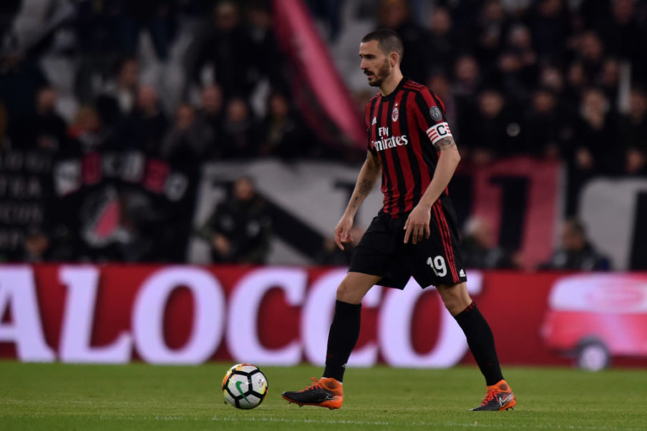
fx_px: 9881
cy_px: 216
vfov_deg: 2.5
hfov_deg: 3.8
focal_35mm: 550
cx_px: 324
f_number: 4
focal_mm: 550
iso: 1600
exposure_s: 1/1250
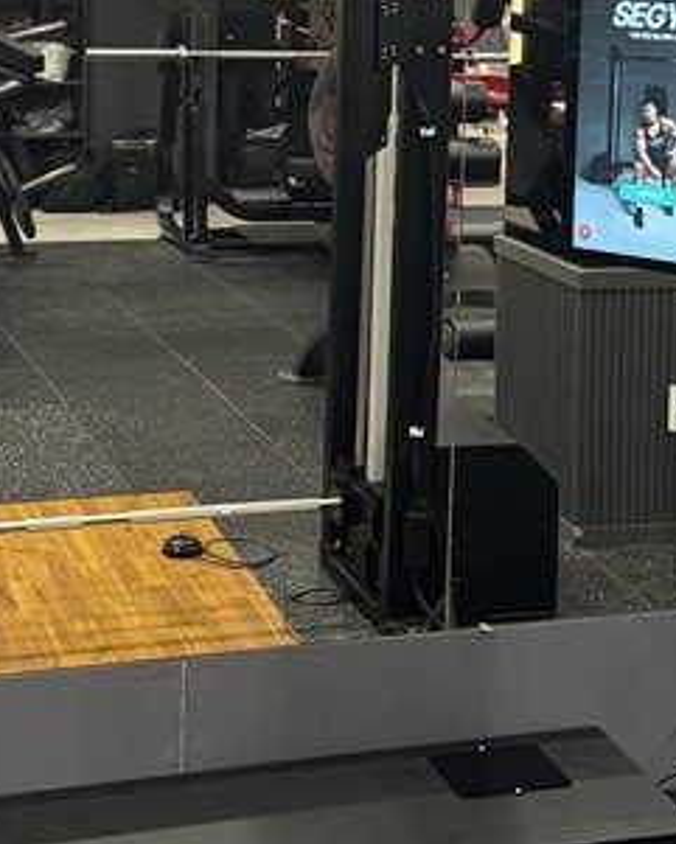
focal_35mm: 83
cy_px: 189
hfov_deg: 18.5
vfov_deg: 22.7
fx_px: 2075
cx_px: 337
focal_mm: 6.76
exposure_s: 1/60
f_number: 1.78
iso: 400
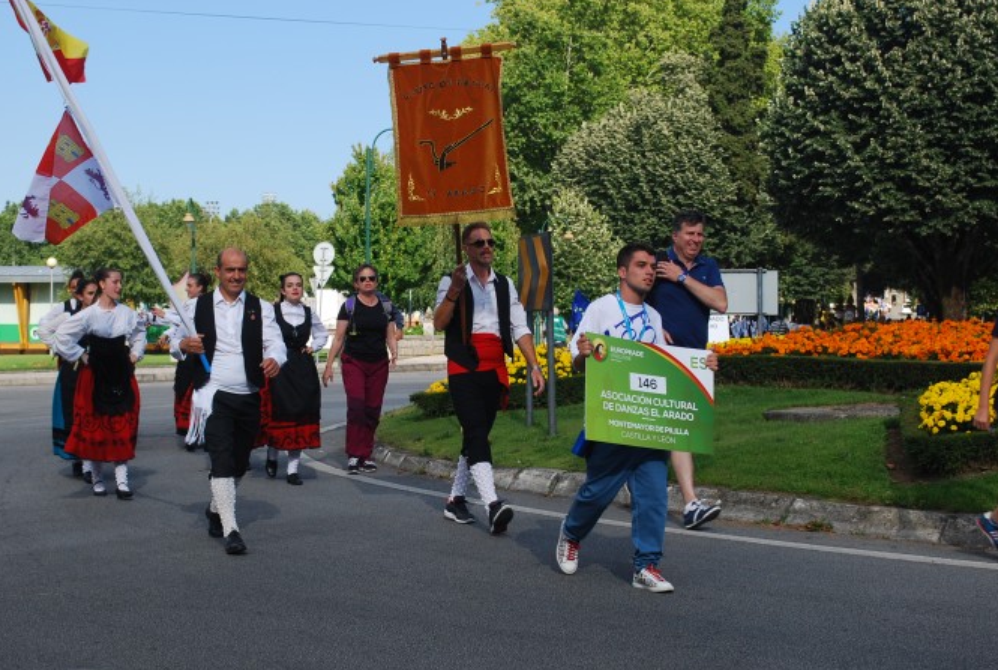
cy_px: 342
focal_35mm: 65
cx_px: 425
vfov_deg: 21.0
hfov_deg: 30.9
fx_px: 1805
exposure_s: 1/200
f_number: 7.1
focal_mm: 36
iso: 100
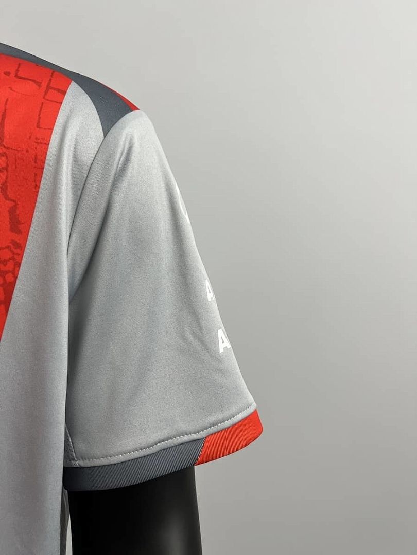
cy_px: 278
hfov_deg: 53.1
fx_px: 418
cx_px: 208
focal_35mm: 26
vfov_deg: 67.3
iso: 100
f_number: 1.5
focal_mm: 5.7
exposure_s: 1/100
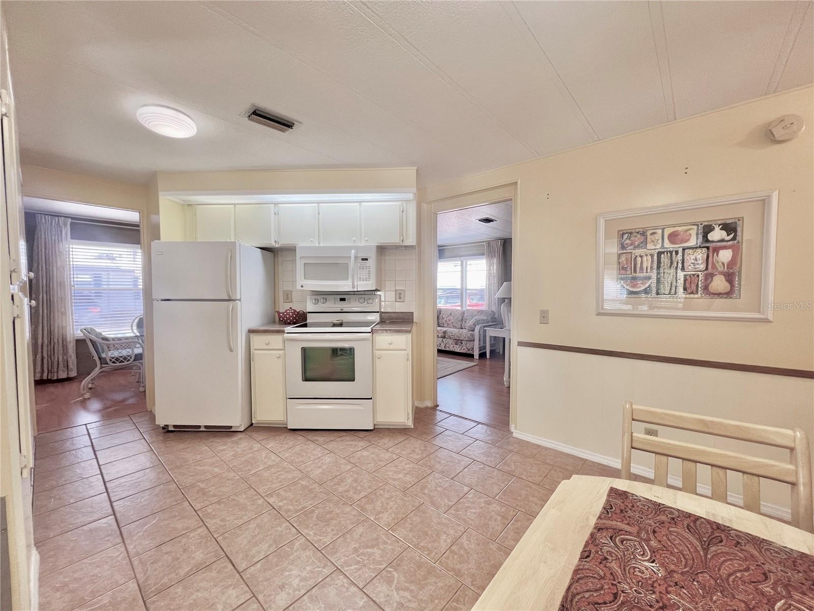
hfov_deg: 106.2
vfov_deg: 89.9
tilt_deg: -2.9
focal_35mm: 13
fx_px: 306
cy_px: 306
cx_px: 407
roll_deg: -0.6
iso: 100
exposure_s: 1/120
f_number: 1.8
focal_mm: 1.57
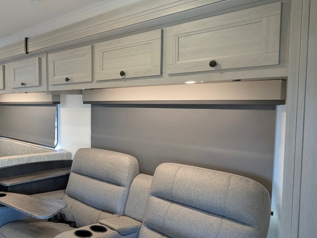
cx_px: 77
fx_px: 266
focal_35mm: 29
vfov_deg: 48.3
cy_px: 120
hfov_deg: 58.2
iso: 362
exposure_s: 1/80.6
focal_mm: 2.35
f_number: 2.2
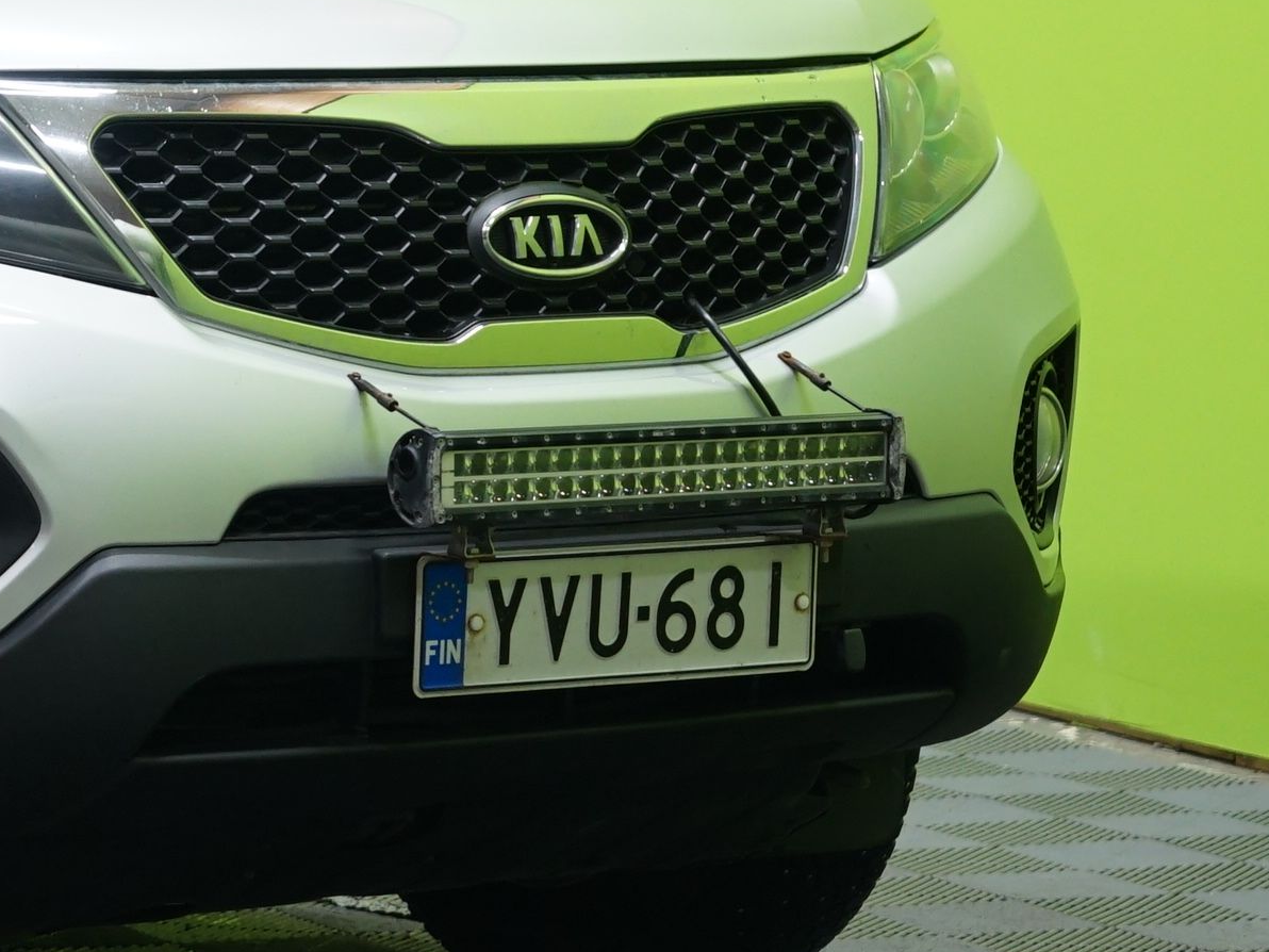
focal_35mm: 181
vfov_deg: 8.2
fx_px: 6635
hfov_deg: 10.6
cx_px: -477
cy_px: 42
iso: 800
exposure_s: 1/25
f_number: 5
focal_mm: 57
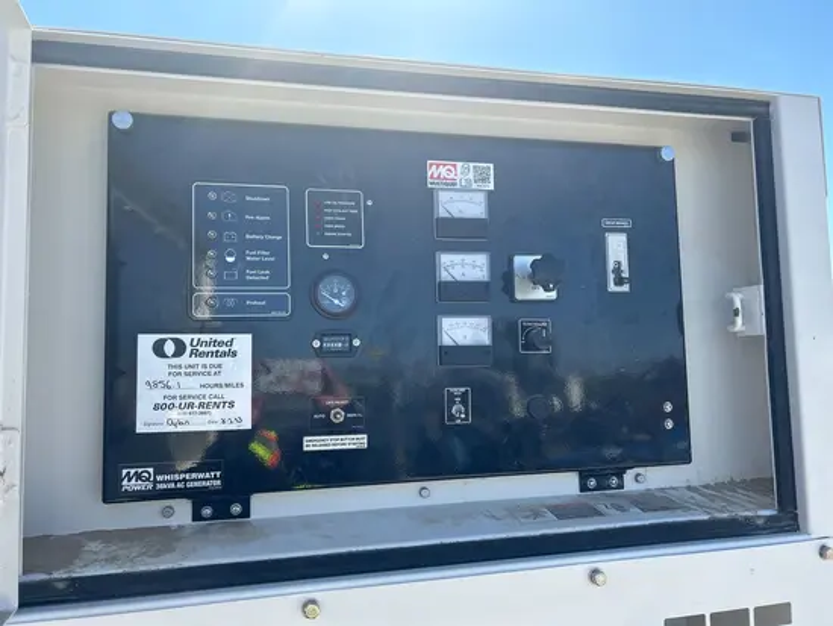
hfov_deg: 67.3
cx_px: 416
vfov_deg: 53.1
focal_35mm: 26
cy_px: 313
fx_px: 626
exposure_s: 1/1838
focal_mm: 5.7
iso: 50
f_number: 1.5
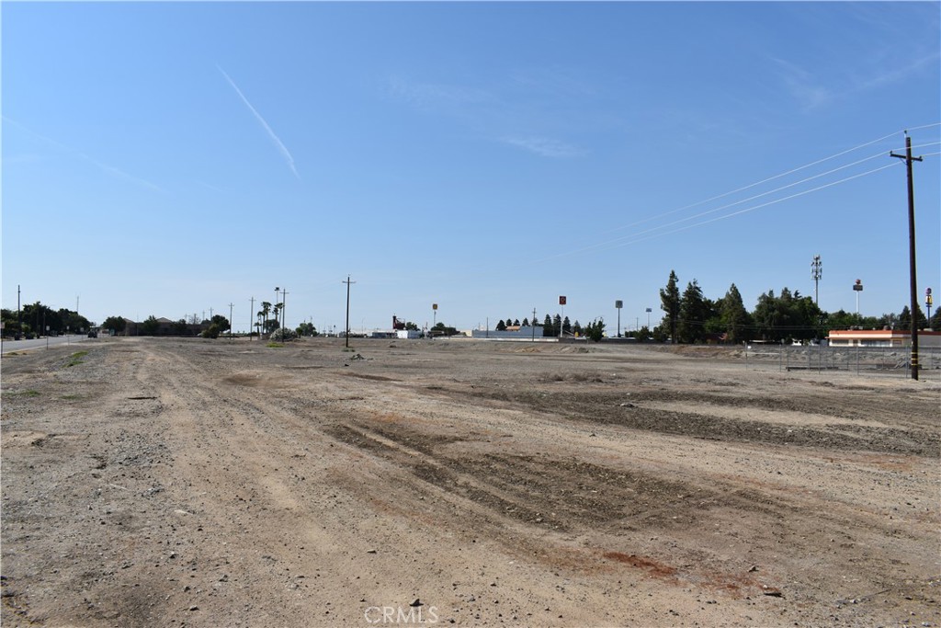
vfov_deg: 47.9
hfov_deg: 67.4
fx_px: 706
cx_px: 470
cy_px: 314
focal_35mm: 27
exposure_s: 1/320
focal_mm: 18
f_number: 9
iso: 100
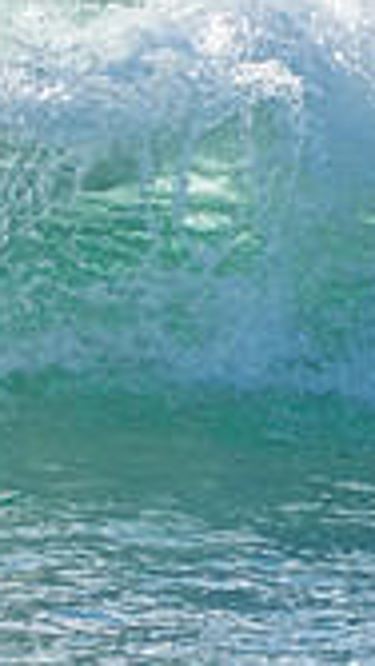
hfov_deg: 0.8
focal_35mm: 1531
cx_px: -491
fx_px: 27050
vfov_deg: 1.4
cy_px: -14
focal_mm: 280
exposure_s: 1/1250
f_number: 5.6
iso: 200
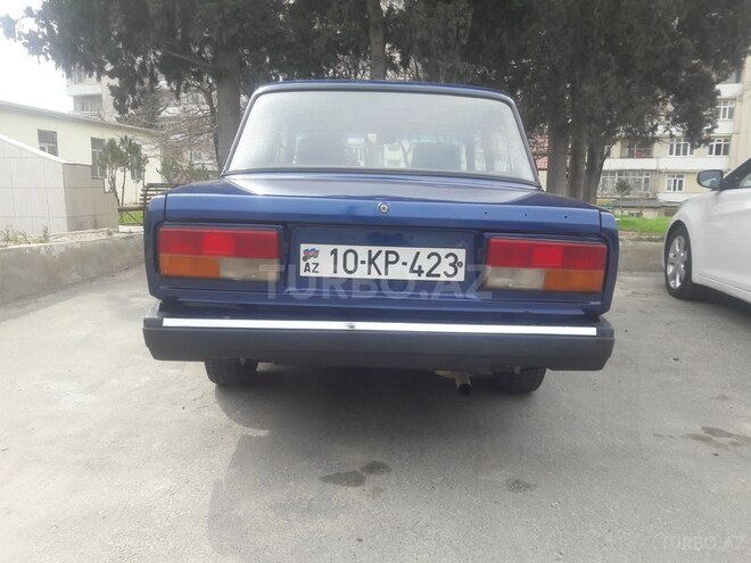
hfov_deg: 63.4
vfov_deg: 49.7
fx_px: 607
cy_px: 282
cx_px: 376
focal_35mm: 28
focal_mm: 3.7
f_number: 1.9
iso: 40
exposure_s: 1/487
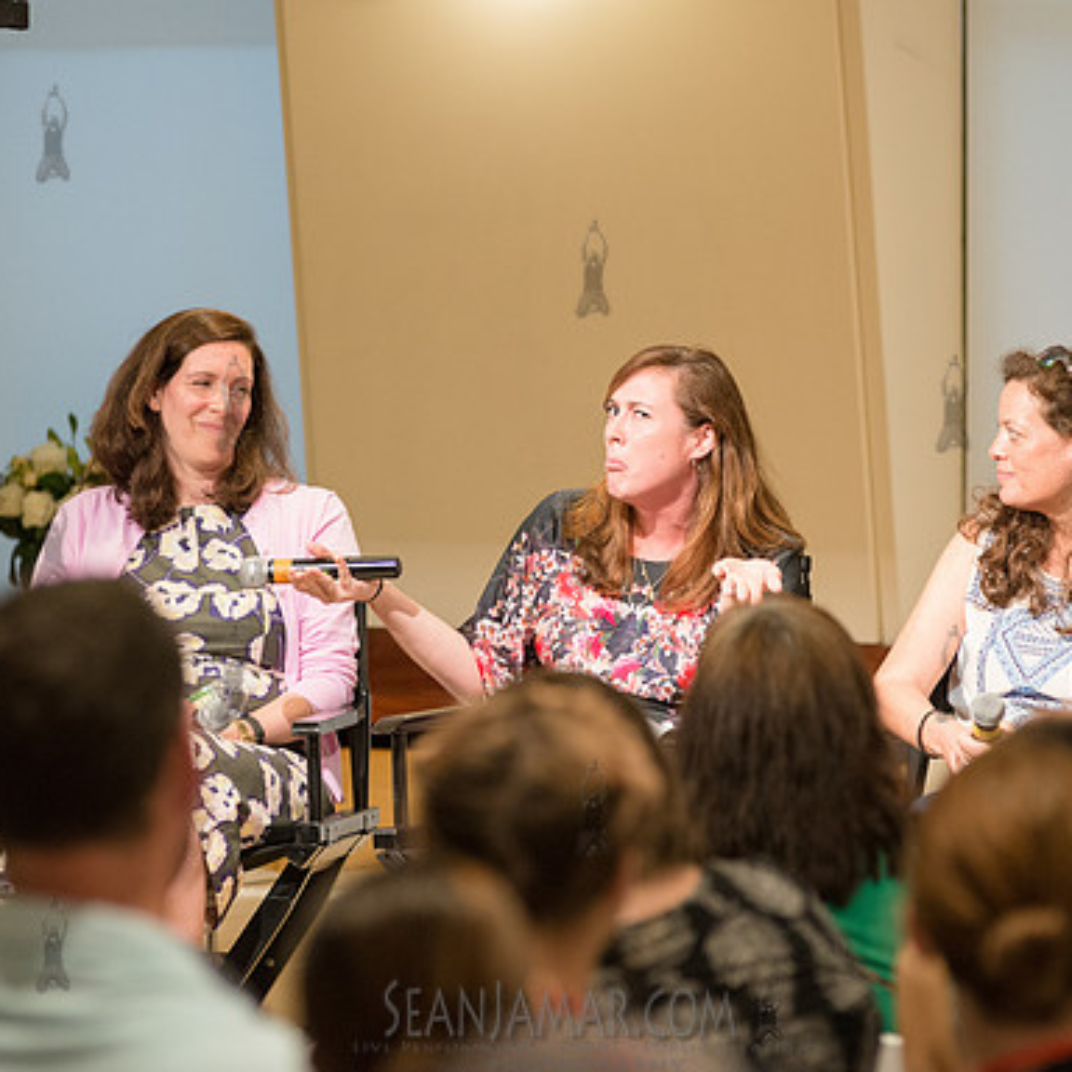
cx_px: 592
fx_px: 6517
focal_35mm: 186
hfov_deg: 9.4
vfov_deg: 9.4
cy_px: 537
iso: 2500
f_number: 4
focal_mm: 145
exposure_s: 1/125
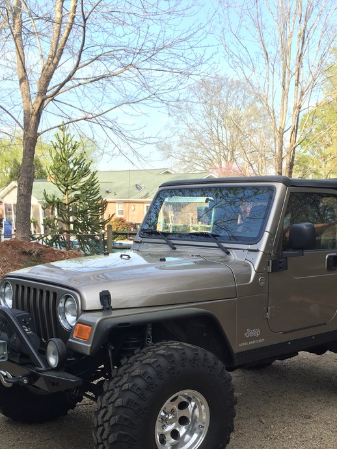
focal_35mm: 43
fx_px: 558
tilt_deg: -11.8
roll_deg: +0.8
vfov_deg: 42.8
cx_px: 211
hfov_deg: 33.4
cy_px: 324
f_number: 2.2
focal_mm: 4.15
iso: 32
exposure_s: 1/363
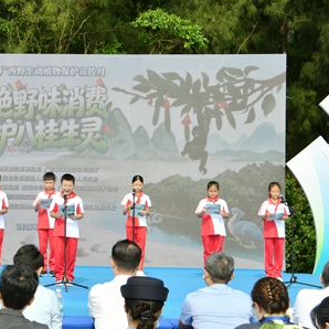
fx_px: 882
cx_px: 33
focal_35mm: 82
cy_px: 182
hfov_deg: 20.7
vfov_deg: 21.1
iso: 400
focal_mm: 48
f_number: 14
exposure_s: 1/320
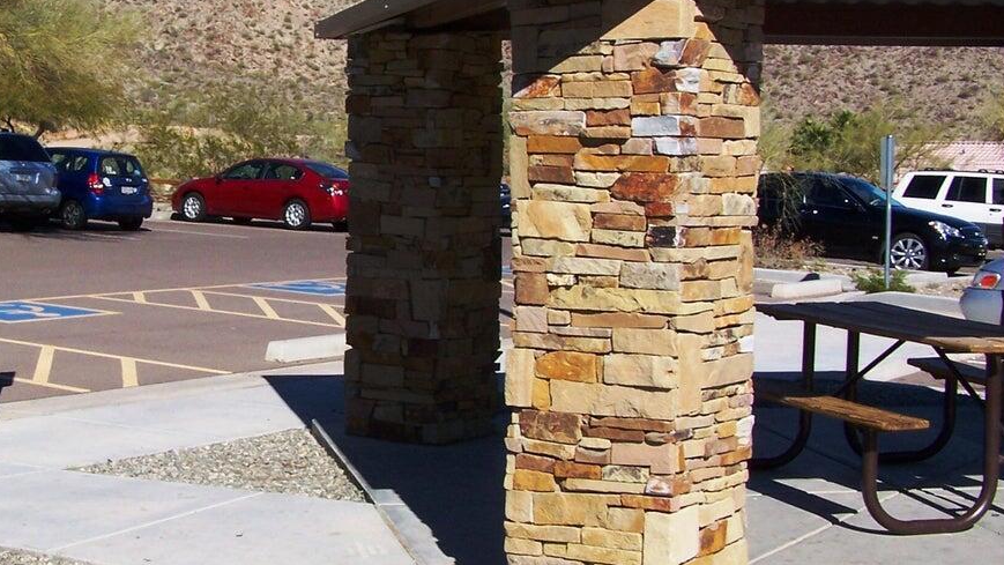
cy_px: 215
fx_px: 1731
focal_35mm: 65
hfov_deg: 31.7
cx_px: 227
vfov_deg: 18.5
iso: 80
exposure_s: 1/500
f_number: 5.6
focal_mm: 6.3
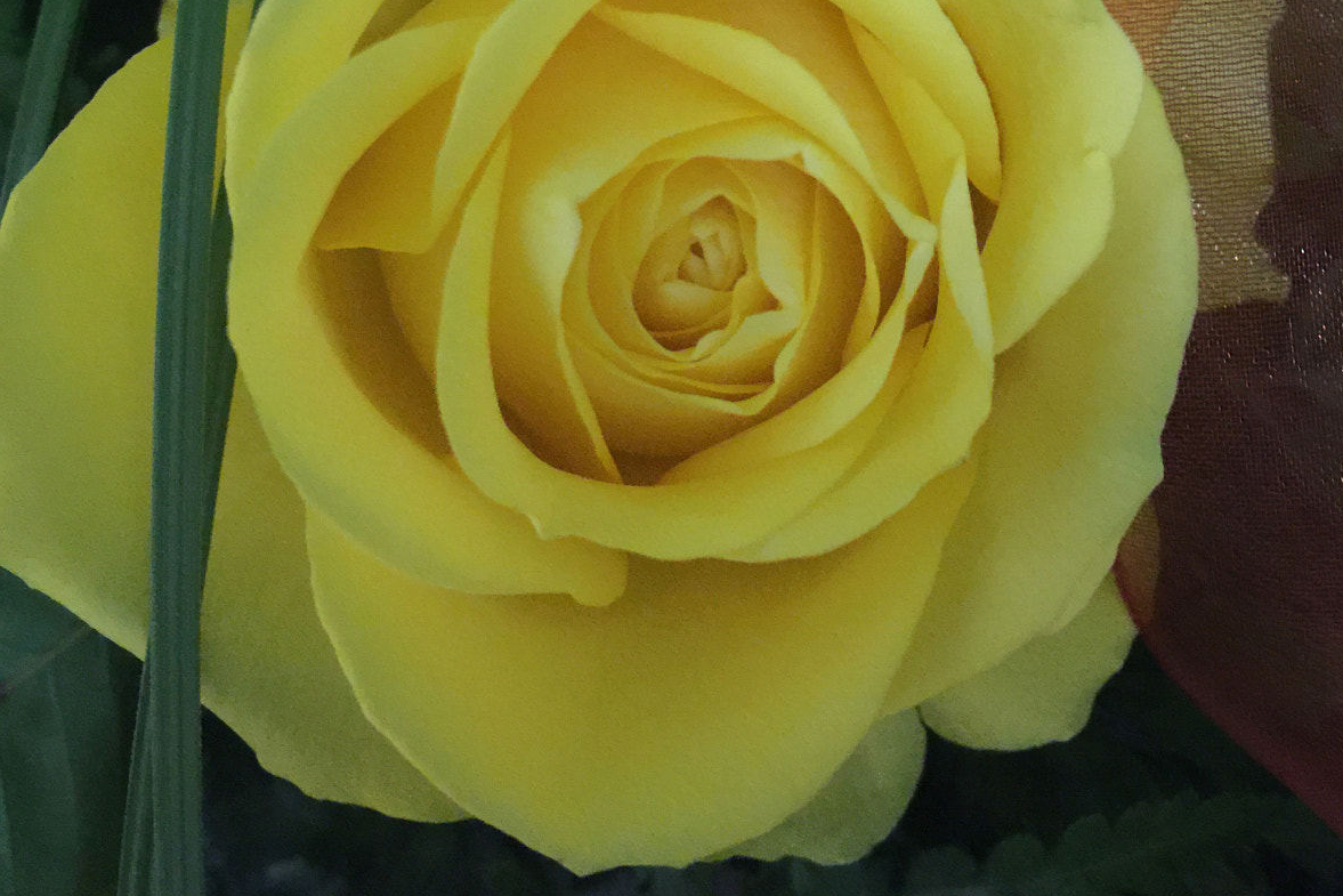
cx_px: 683
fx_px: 1530
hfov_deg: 47.4
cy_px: 168
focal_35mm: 41
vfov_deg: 31.7
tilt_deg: -53.3
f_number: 2.2
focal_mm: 4.15
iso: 100
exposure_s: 1/4
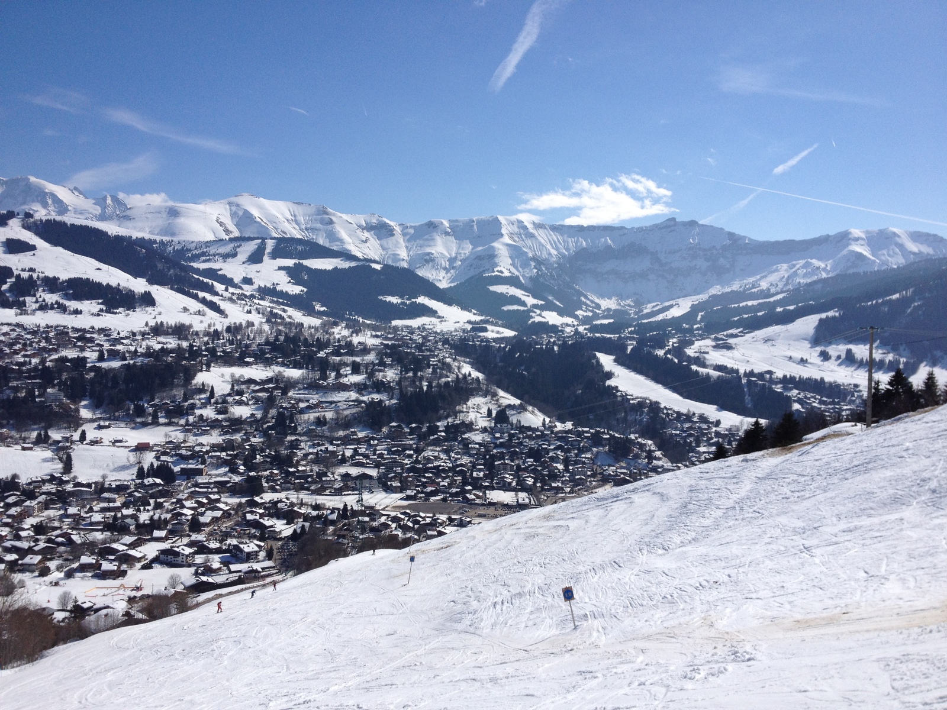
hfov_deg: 52.6
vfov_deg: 40.7
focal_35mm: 35
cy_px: 355
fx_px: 958
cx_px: 474
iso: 64
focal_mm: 4.28
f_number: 2.4
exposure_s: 1/4608
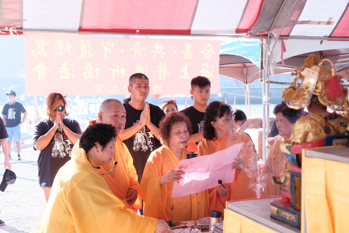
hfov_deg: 37.5
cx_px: 174
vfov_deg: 25.5
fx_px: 514
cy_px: 116
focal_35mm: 53
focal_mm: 35
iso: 400
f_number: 5.6
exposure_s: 1/140
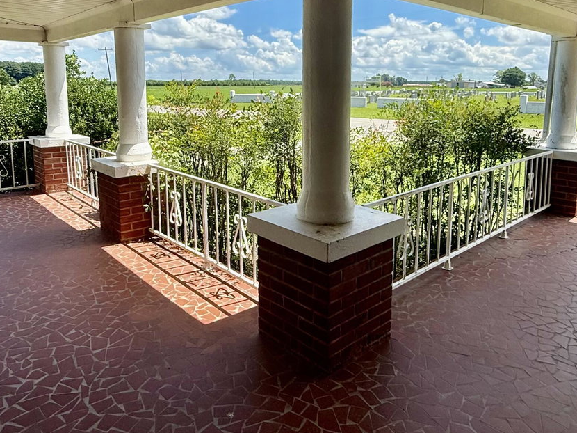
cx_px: 295
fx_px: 450
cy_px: 148
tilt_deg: -5.9
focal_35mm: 27
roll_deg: -0.4
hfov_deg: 65.3
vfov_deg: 50.5
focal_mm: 2.22
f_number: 2.2
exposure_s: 1/1235
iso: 50
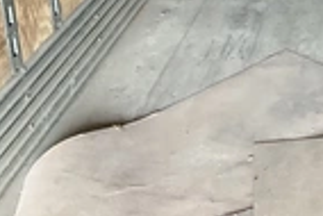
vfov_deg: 15.4
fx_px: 763
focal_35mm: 85
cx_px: 387
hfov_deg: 22.1
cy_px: -55
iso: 250
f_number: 1.8
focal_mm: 3
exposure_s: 1/60
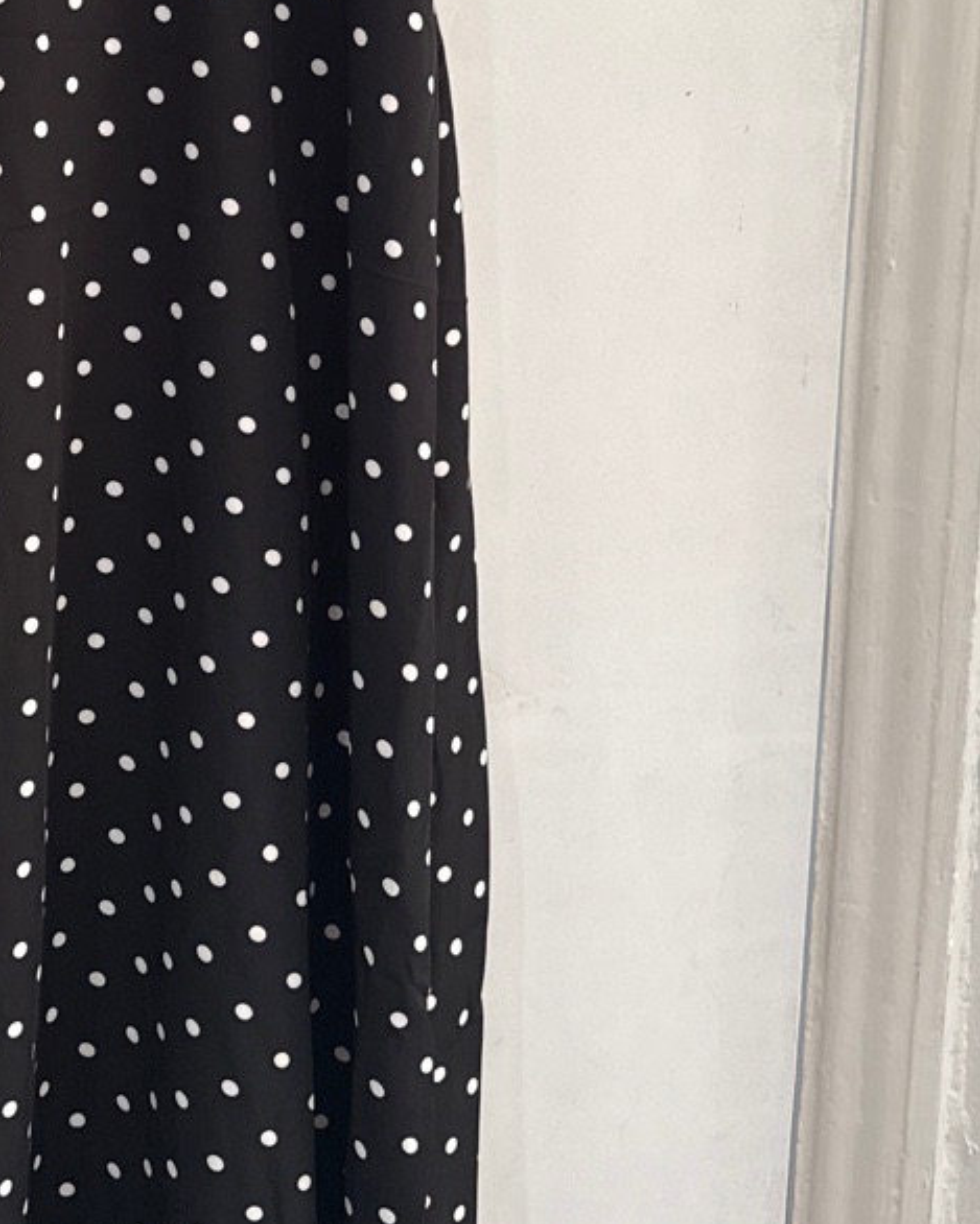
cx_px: 27
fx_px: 2320
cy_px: 186
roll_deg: -1.3
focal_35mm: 64
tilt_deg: -9.8
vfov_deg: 28.7
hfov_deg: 23.0
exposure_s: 1/121
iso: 200
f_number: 1.78
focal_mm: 6.76
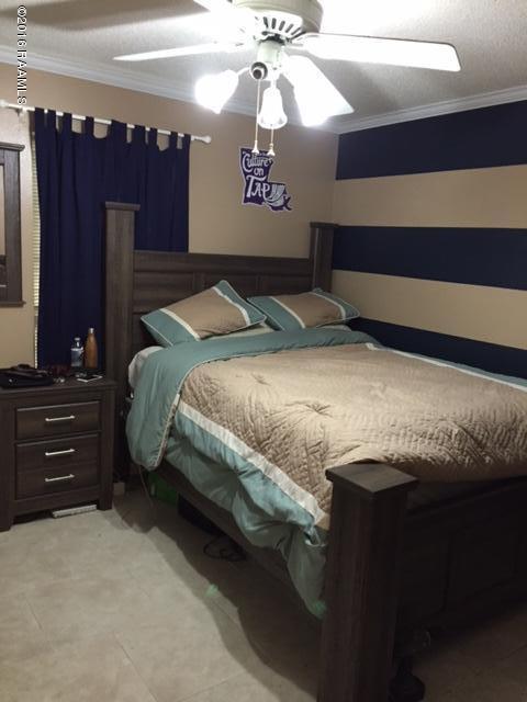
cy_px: 351
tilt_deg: -10.5
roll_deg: -3.2
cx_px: 264
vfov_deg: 61.7
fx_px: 589
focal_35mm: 29
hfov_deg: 48.2
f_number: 2.2
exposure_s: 1/24
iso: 250
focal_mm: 4.15
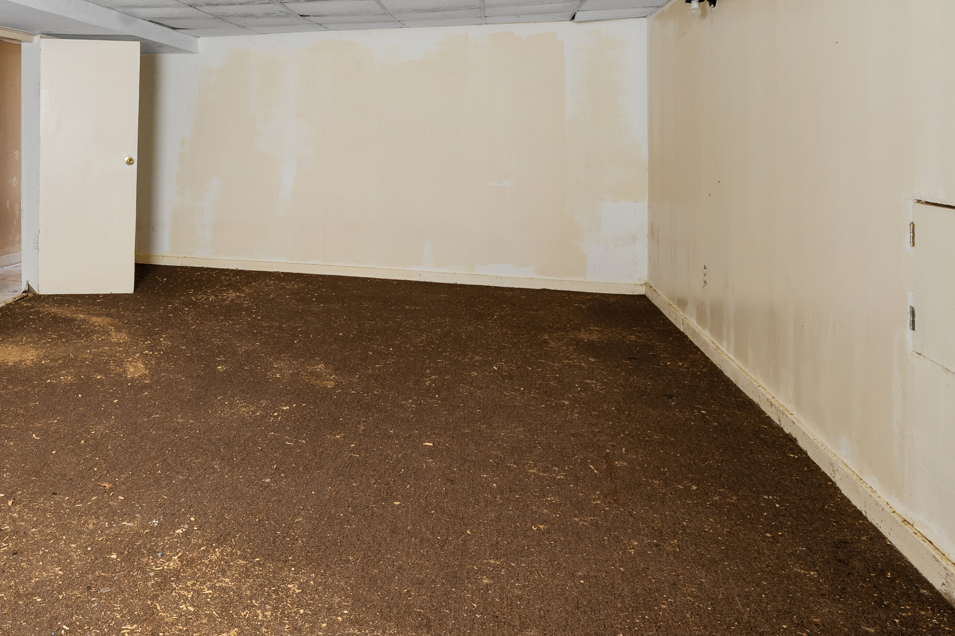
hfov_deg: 57.7
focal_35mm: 29
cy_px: 325
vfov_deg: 45.0
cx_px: 161
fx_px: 769
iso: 100
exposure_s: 1/5
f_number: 8
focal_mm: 16
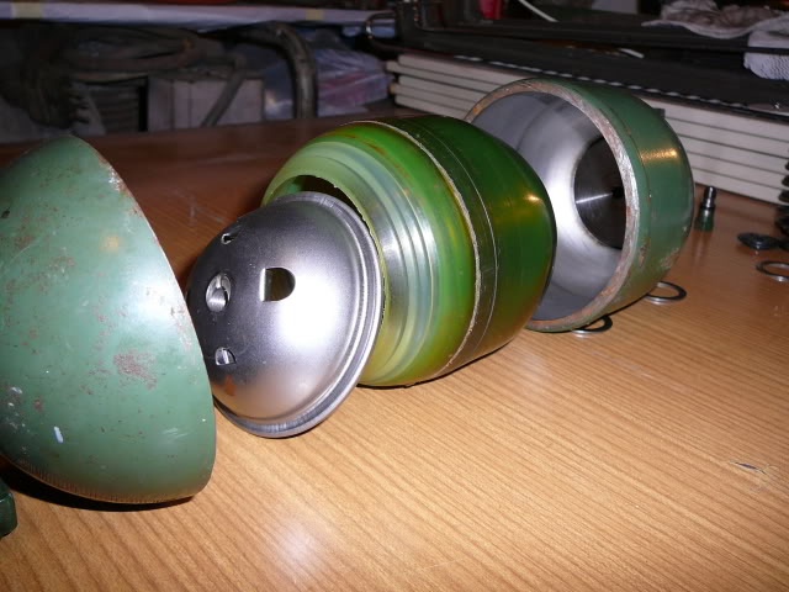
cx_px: 394
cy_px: 296
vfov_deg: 40.7
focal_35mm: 35
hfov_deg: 52.6
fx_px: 798
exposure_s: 1/30
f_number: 2.8
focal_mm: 5.2
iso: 100
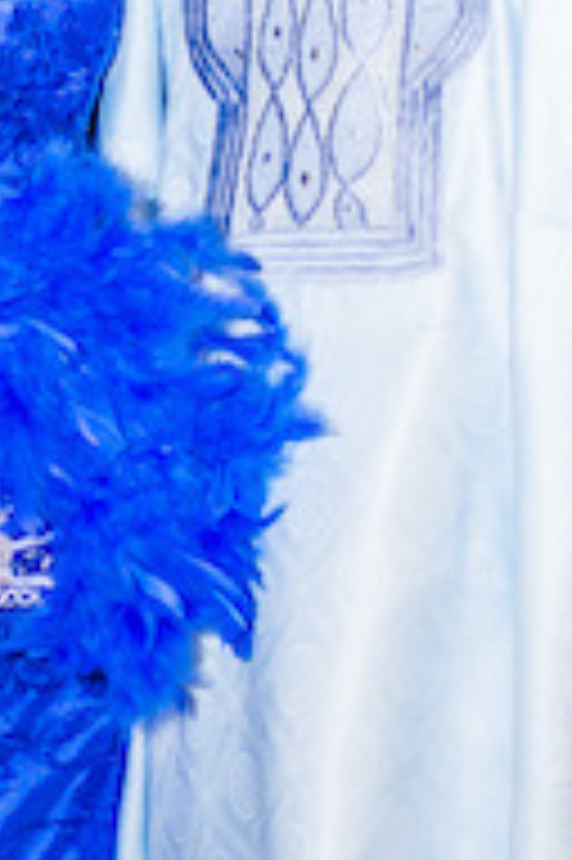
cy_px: 389
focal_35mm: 176
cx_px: 18
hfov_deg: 7.8
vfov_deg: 11.7
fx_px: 4202
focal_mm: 35
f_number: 2.8
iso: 640
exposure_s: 1/60
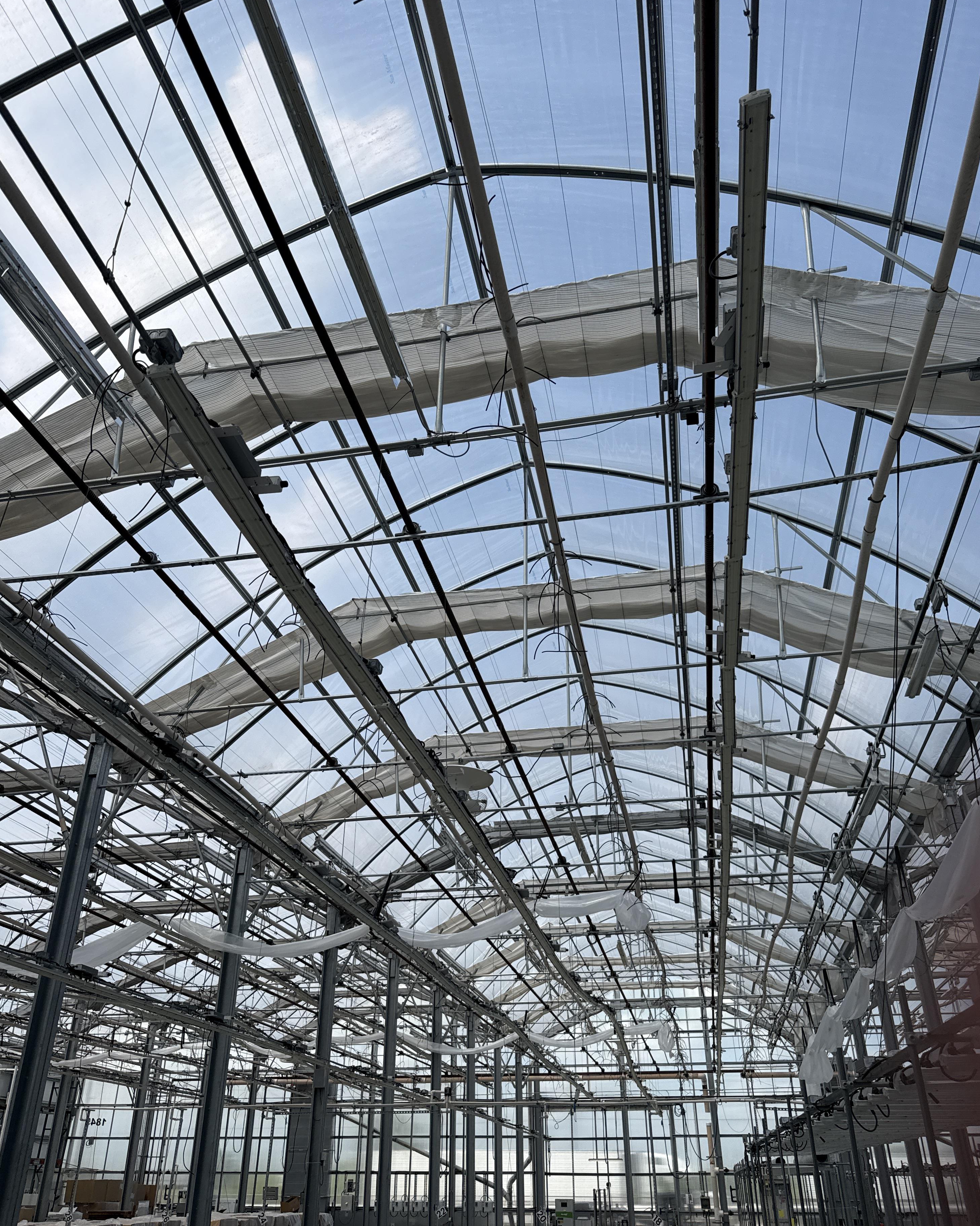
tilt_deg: +30.8
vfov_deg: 66.0
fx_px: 943
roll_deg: +0.6
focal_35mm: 26
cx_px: 498
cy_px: 617
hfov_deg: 54.9
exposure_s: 1/6173
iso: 80
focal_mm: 6.76
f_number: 1.78
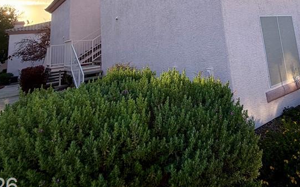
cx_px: 195
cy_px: -9
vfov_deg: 38.4
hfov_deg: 65.1
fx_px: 229
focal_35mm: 28
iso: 40
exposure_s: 1/502
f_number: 2.2
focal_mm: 2.22
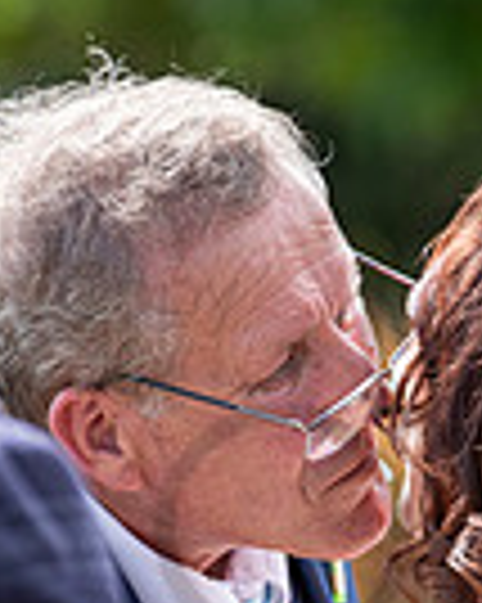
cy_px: 675
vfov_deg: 3.2
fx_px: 10943
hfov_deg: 2.5
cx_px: 329
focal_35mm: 613
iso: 200
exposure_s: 1/1000
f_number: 2.8
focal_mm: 129.2
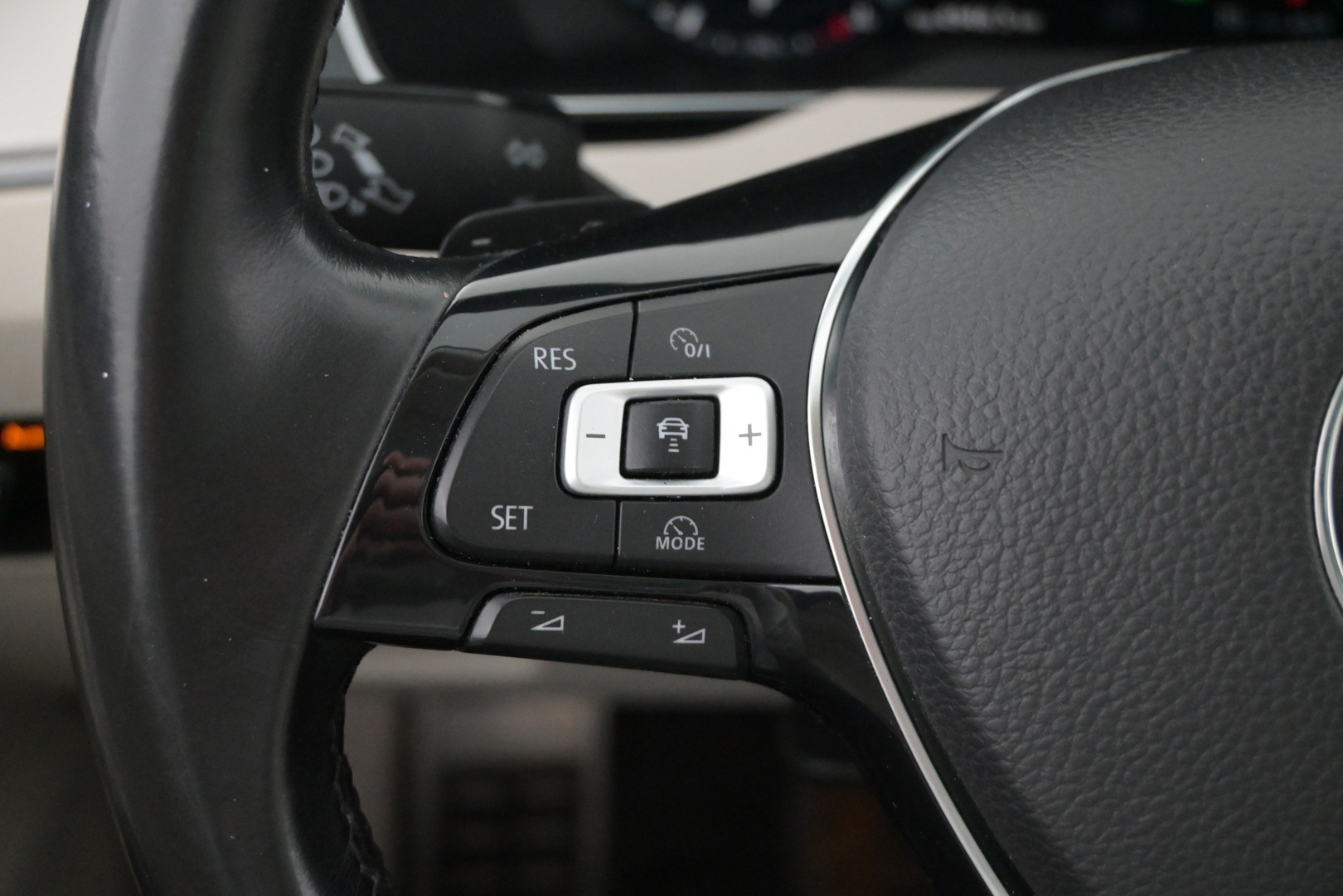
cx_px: 672
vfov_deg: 29.9
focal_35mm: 45
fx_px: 1679
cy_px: 448
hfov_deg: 43.6
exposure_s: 1/50
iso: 5600
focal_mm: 30
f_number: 4.8
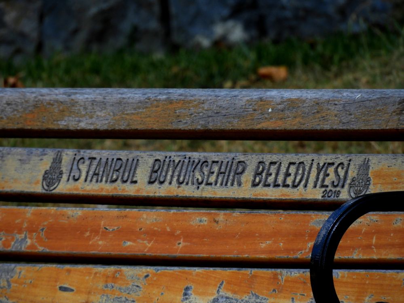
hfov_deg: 2.2
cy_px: 152
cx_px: 202
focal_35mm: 900
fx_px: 10503
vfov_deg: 1.7
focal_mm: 161.2
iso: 100
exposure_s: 1/400
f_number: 5.6
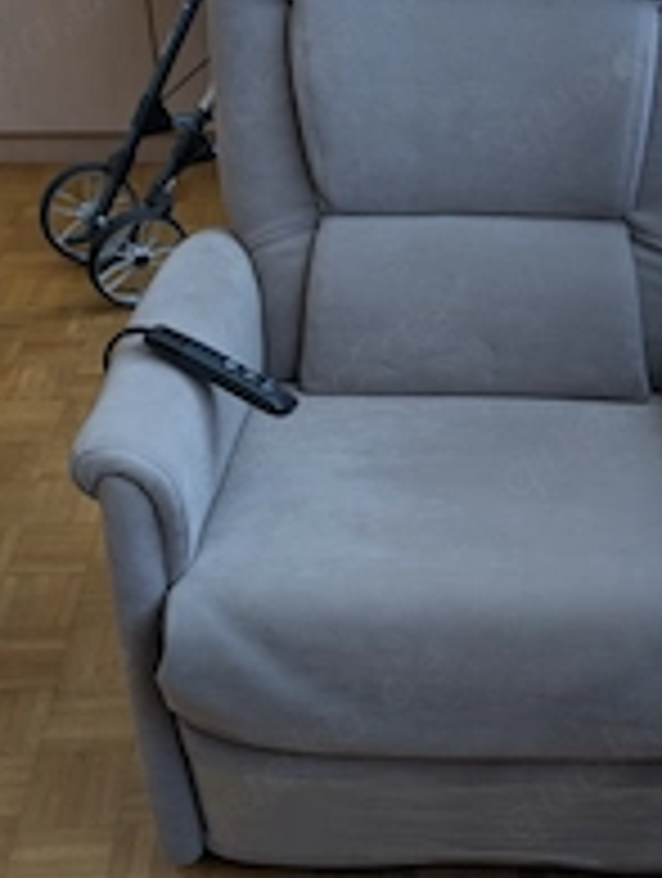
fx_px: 1245
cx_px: 482
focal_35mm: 49
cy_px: 464
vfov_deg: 38.8
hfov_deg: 29.4
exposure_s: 1/46.6
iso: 20
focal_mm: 6.9
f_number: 1.68
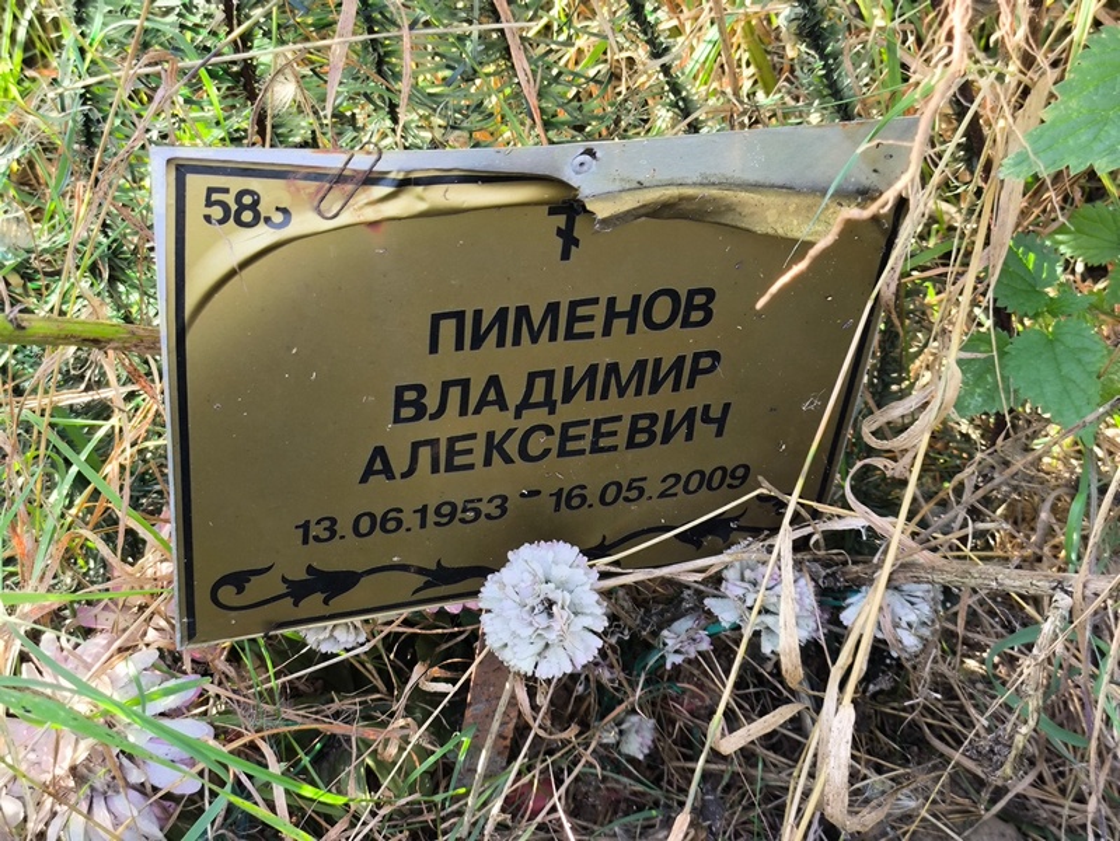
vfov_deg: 29.1
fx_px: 1618
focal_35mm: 50
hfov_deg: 38.2
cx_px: 560
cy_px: 420
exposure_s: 1/100
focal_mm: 4.71
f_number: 1.7
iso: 80
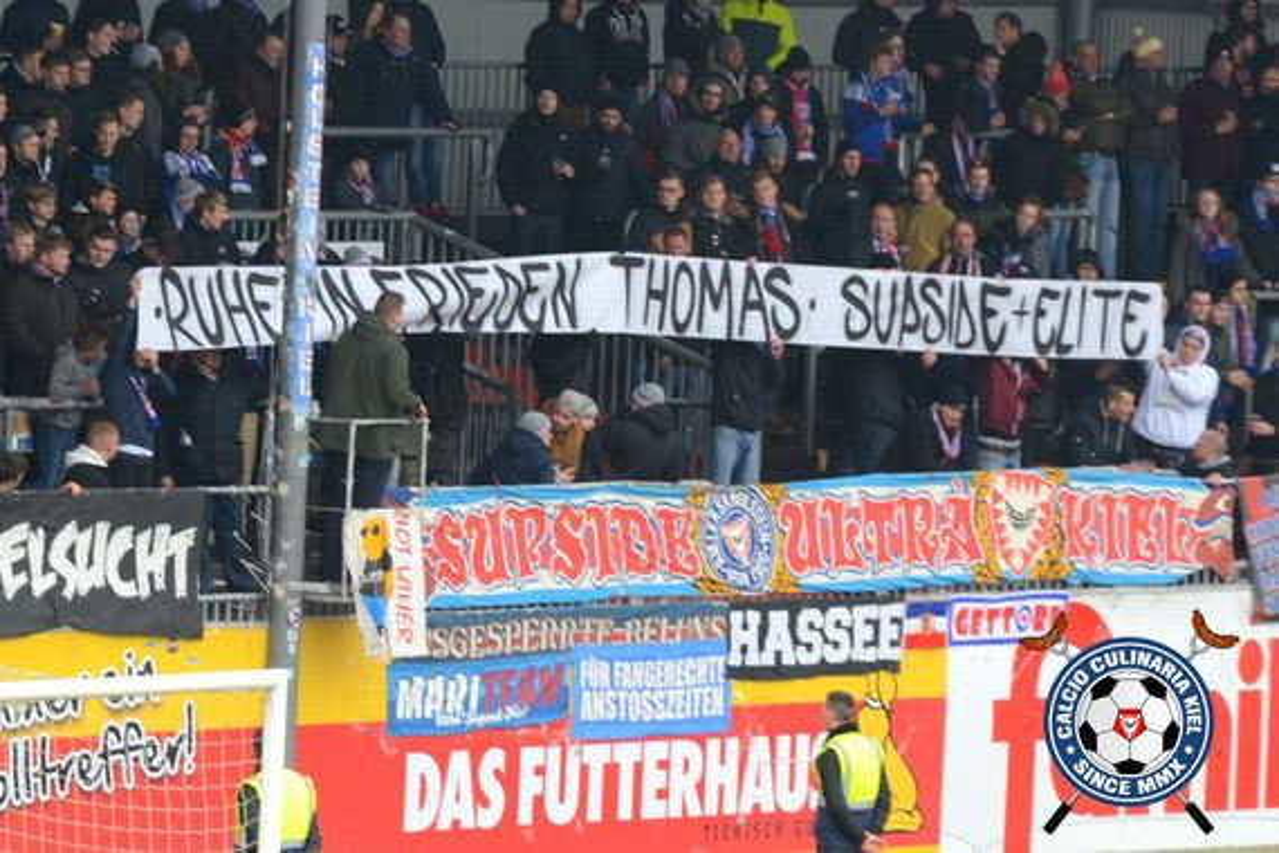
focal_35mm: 300
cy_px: 426
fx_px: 10657
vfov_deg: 4.6
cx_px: 640
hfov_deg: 6.9
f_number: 7.1
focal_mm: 200
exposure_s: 1/160
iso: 250
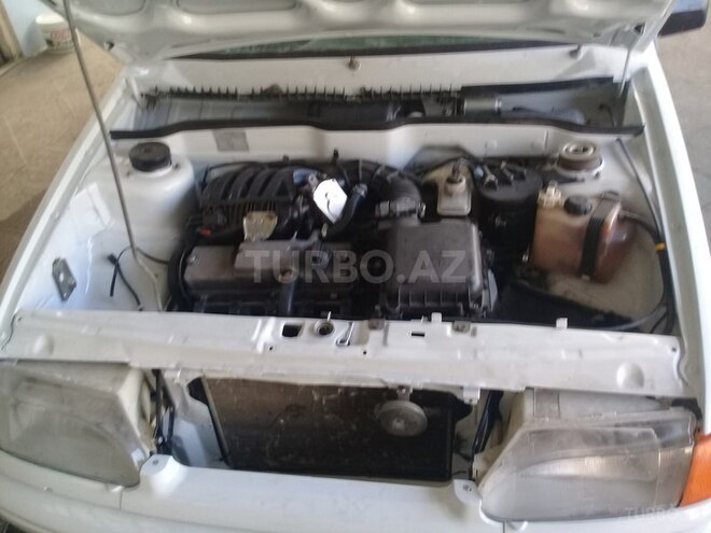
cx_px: 356
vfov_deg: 45.4
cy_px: 266
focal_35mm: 31
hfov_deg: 58.4
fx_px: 637
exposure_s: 1/33
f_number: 2.2
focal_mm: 3.3
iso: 80
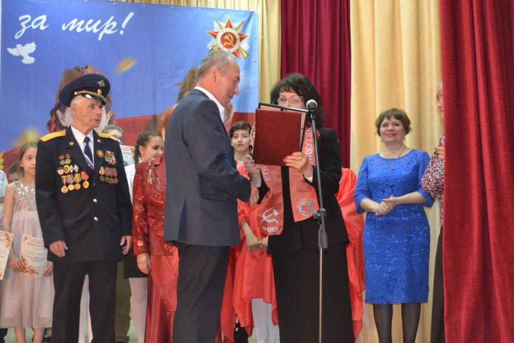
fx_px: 814
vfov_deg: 23.8
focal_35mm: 57
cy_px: 172
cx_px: 257
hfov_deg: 35.0
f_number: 5
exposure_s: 1/60
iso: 3200
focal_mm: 38
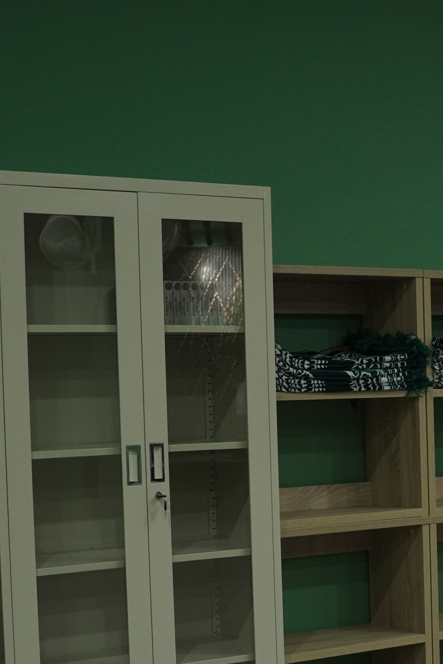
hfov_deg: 17.5
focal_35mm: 76
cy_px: 472
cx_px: 453
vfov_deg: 26.4
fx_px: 1403
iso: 1000
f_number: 2.8
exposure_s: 1/100
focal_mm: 22.3
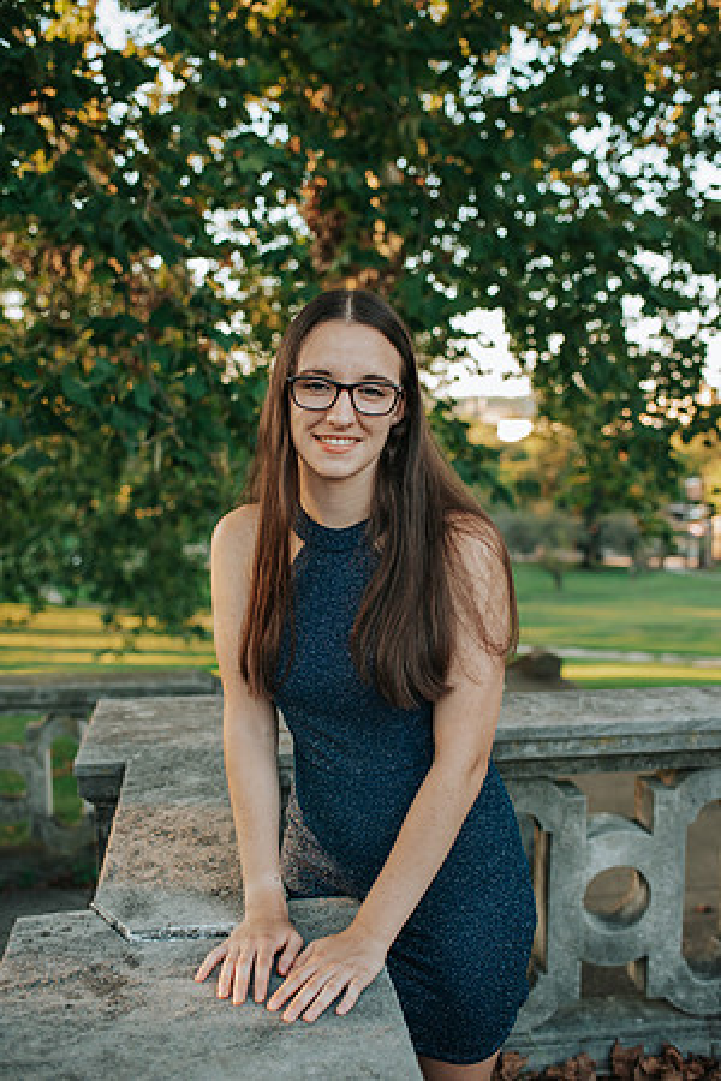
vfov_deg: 54.4
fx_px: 1051
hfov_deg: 37.9
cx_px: 360
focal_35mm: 35
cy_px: 540
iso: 640
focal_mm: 35
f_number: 2.8
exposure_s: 1/400
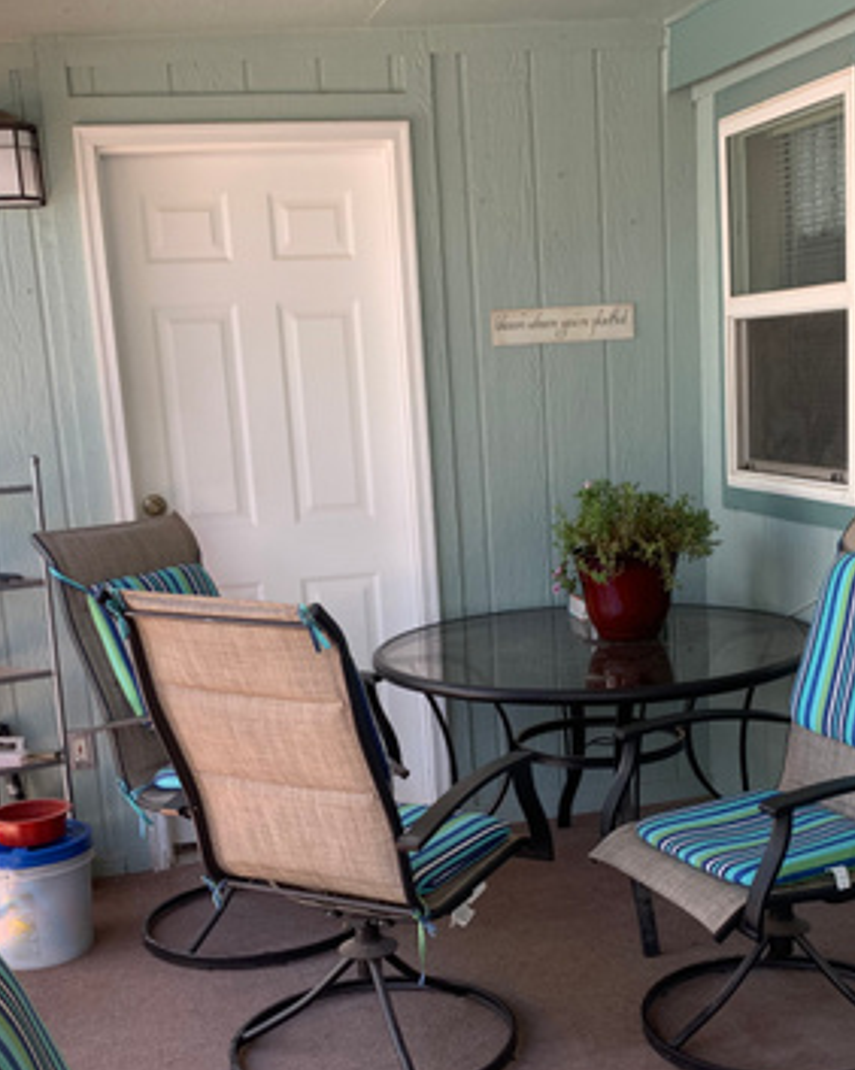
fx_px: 1456
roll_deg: +3.4
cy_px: 673
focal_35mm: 46
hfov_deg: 32.5
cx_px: 543
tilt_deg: -14.3
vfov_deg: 40.1
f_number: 1.8
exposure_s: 1/144
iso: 25
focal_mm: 4.25
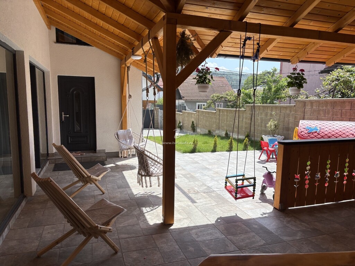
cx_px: 178
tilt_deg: -6.3
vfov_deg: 53.1
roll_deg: -0.9
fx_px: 267
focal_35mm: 26
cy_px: 133
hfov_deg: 67.3
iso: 50
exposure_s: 1/1848
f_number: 1.6
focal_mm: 5.96
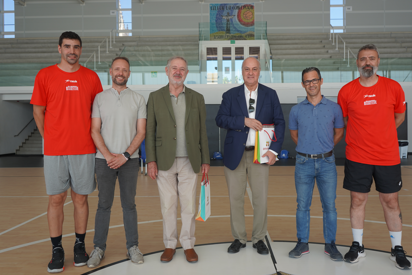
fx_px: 366
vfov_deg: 41.1
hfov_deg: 58.7
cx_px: 215
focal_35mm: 32
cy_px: 132
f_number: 4
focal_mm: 30
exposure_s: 1/160
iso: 100
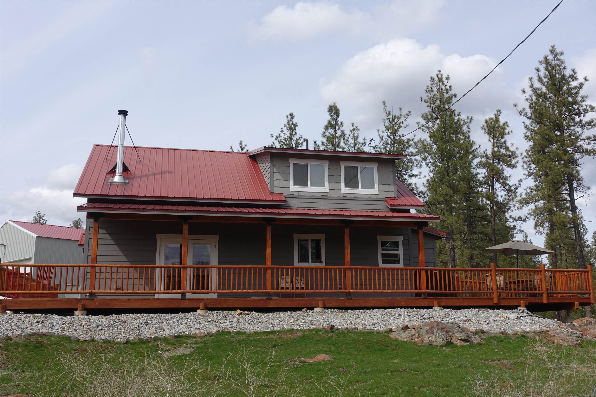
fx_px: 563
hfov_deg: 55.8
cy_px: 198
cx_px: 298
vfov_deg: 38.9
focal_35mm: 34
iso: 125
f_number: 5.6
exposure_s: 1/500
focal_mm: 12.48
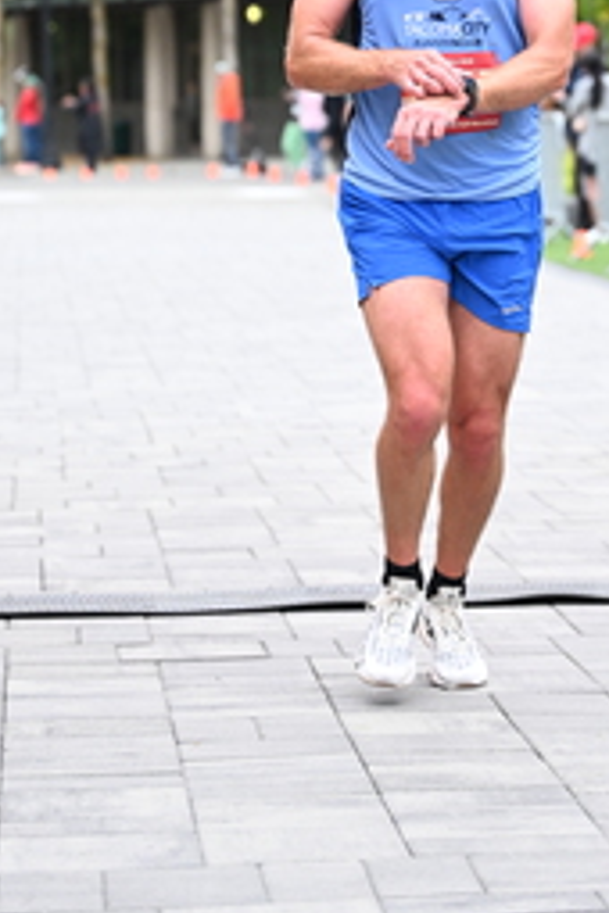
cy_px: 111
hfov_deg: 8.2
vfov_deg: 12.3
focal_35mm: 166
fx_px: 4212
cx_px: 521
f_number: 2.8
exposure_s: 1/800
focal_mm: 77
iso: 1600
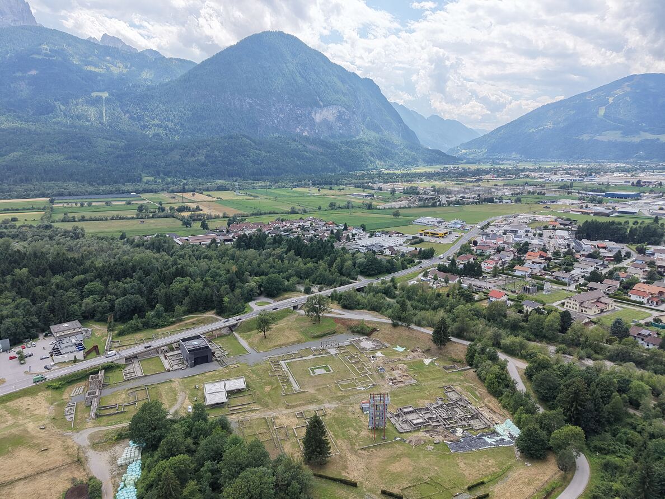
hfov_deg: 71.6
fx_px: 461
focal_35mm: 24
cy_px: 250
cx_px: 332
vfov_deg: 56.8
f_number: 1.8
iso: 400
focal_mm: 8.67
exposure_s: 1/3000
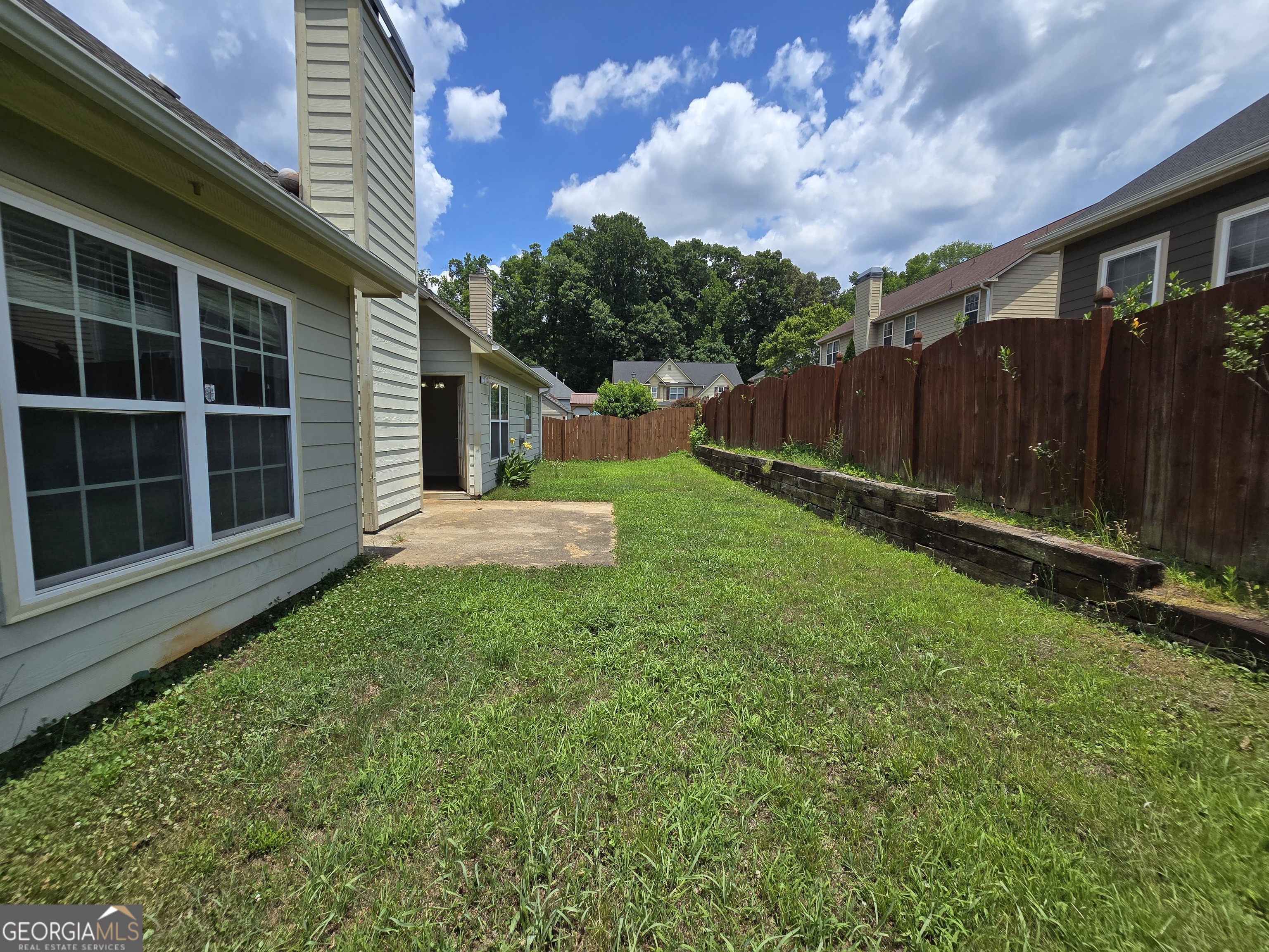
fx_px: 477
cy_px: 476
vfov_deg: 89.9
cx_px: 634
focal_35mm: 13
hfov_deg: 106.2
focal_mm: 2.2
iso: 50
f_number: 2.2
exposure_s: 1/2937
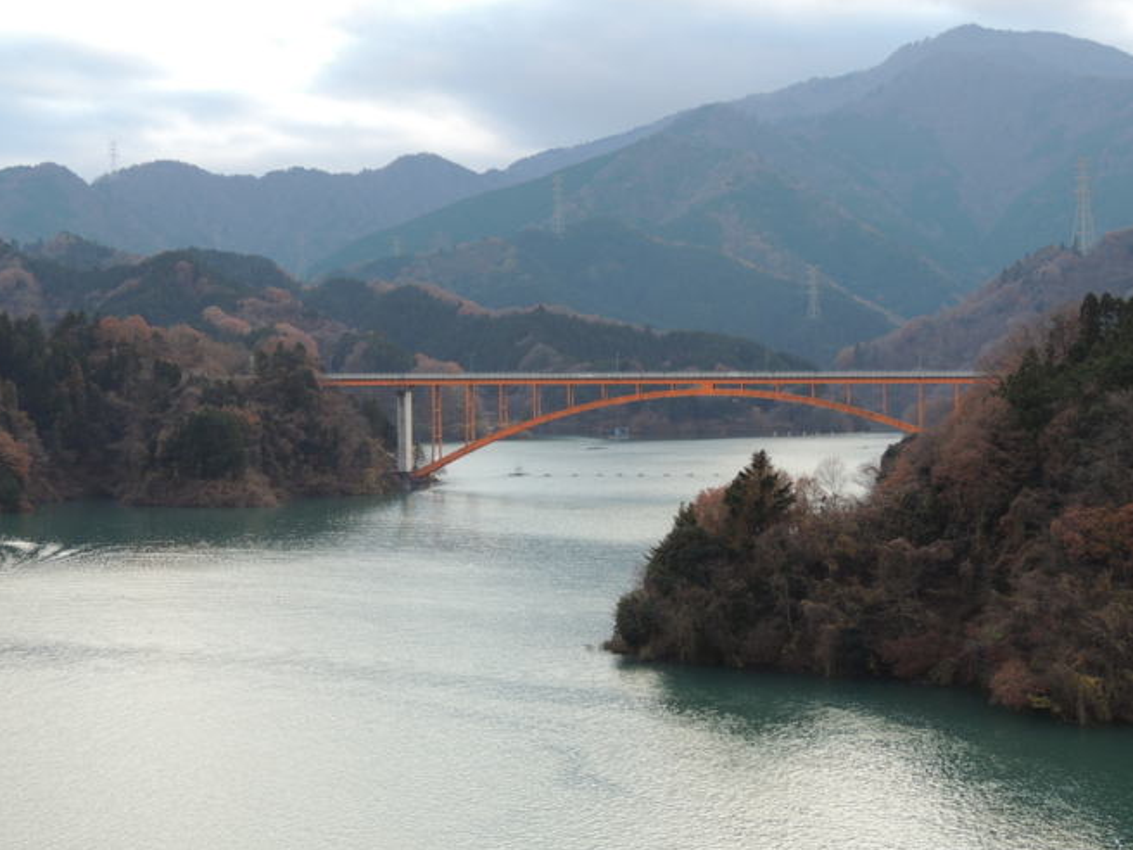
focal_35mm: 61
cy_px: 446
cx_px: 497
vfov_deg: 24.0
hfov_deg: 31.6
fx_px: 1997
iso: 100
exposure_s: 1/125
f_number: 3.6
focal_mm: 8.9
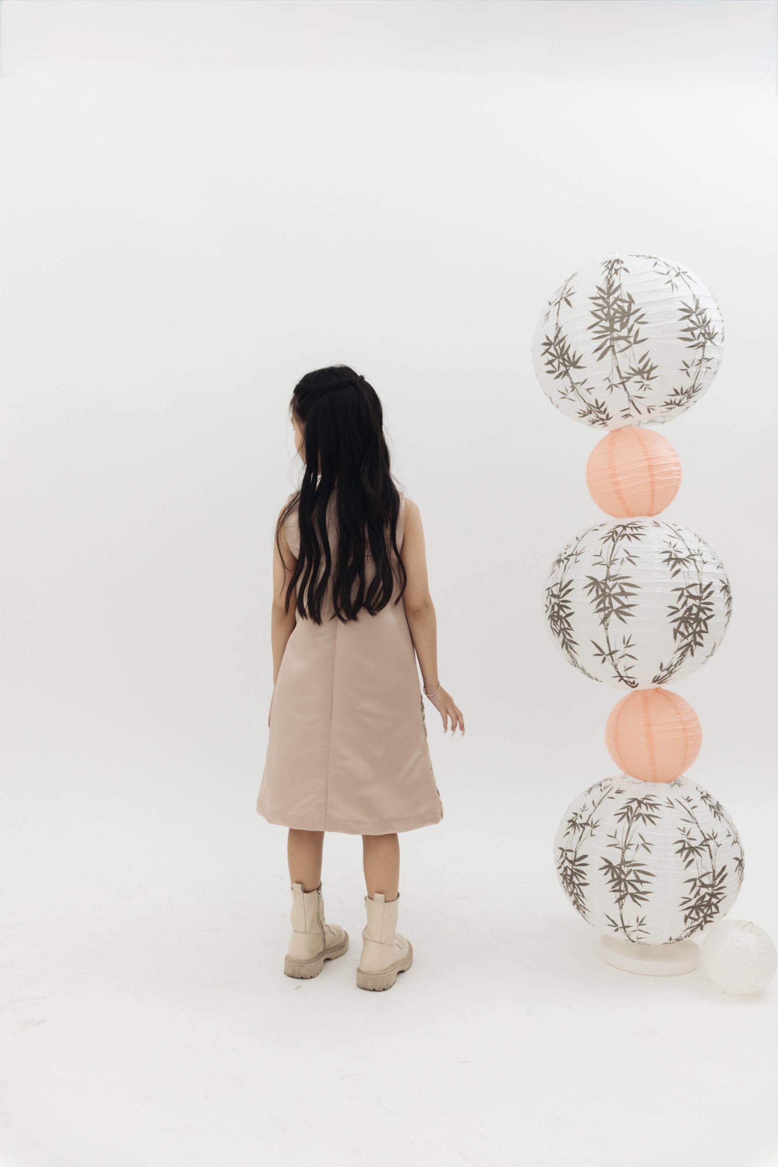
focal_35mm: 38
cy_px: 584
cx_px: 389
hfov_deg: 35.1
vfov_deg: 50.7
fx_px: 1232
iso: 800
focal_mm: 38
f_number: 2.8
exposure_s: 1/125
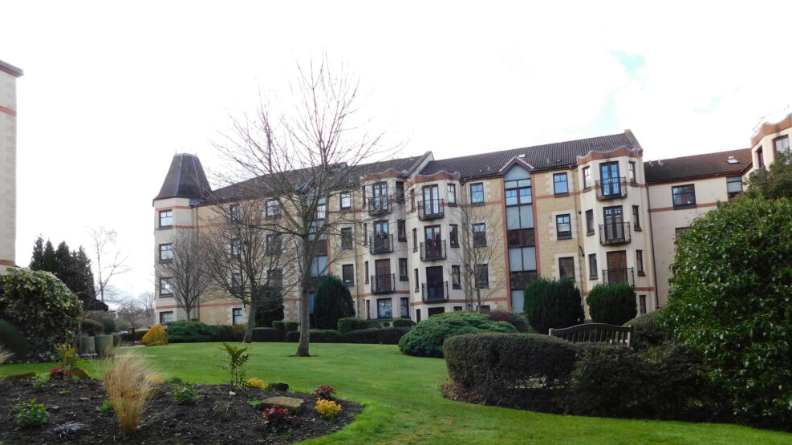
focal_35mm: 26
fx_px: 546
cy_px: 301
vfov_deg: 43.7
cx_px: 399
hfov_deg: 71.9
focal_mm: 4
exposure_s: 1/400
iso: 125
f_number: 3
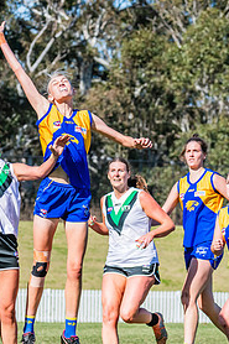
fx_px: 3936
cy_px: 181
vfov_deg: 5.0
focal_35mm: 412
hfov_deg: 3.3
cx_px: 58
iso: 640
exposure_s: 1/1250
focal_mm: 190
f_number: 9
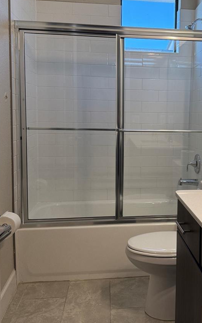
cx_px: 155
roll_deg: -1.5
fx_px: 317
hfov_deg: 34.5
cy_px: 144
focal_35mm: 36
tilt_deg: -5.1
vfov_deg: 53.9
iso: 160
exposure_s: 1/199
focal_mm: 6.76
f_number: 1.78
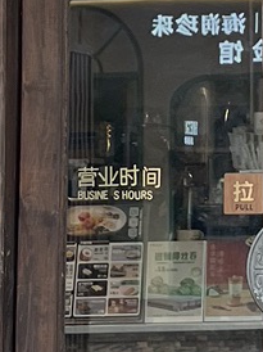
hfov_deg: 7.7
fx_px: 1928
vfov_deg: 10.3
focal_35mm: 190
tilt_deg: +7.2
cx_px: 377
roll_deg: +1.3
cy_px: -33
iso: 64
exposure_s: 1/133
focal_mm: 5.1
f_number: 1.6
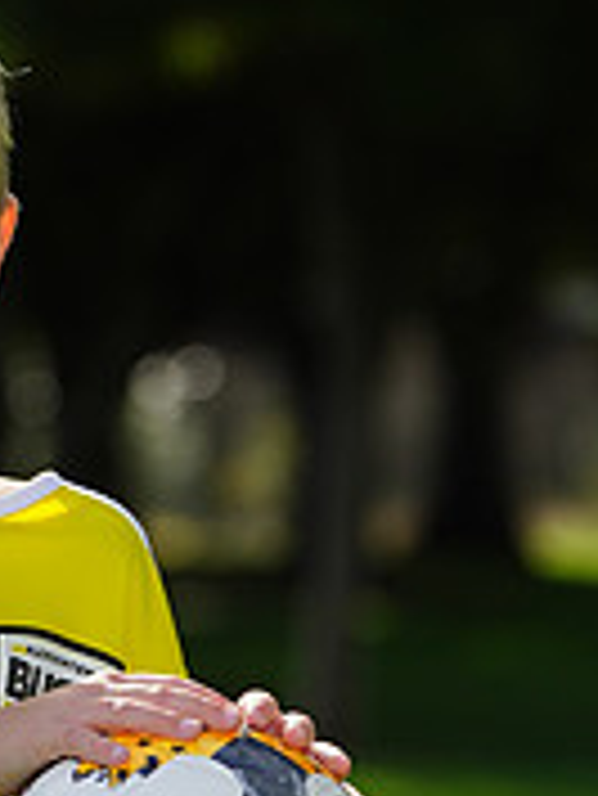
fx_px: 15161
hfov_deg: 2.3
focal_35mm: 659
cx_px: -184
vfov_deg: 3.0
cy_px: 890
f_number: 8
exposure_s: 1/200
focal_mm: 209
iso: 100
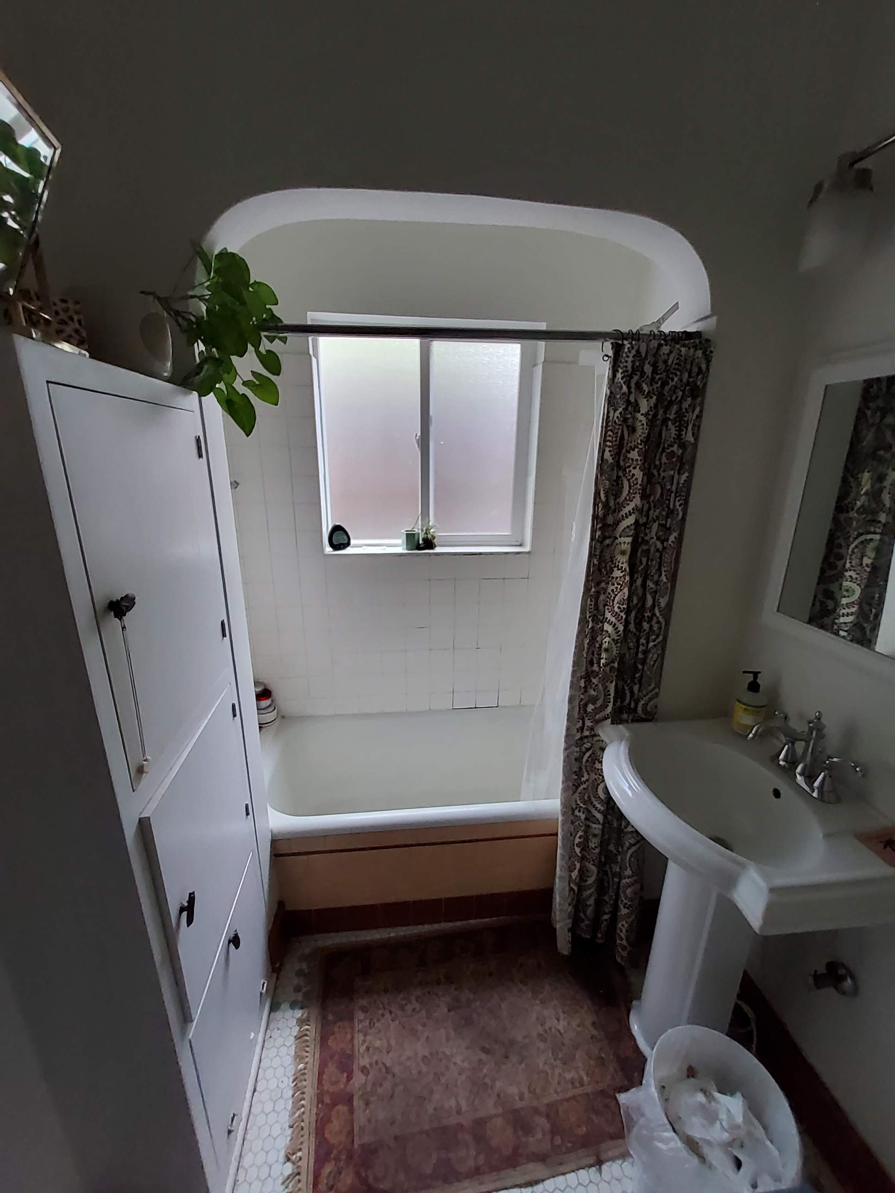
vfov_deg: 106.2
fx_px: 448
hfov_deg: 89.9
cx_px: 448
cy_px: 596
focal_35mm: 13
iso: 250
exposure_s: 1/60
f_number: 2.2
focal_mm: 1.13
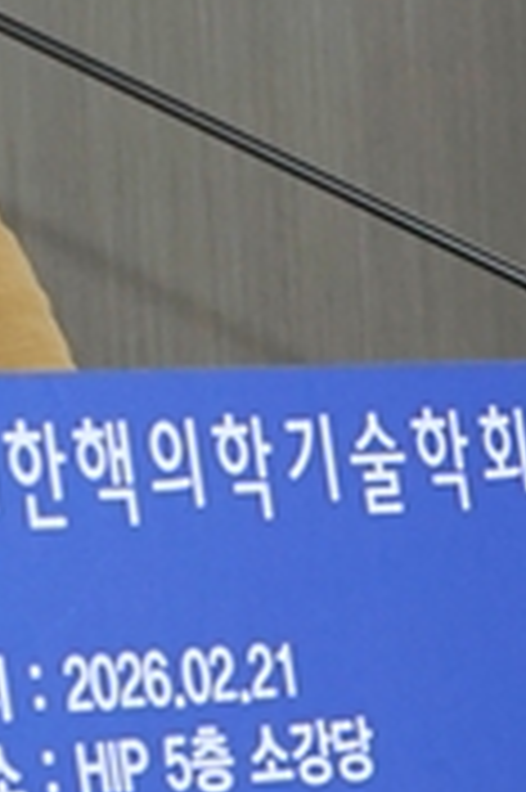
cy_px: -74
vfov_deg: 6.4
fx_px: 7005
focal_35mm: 319
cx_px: -301
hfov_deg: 4.3
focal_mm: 56
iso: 400
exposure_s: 1/80
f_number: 6.3
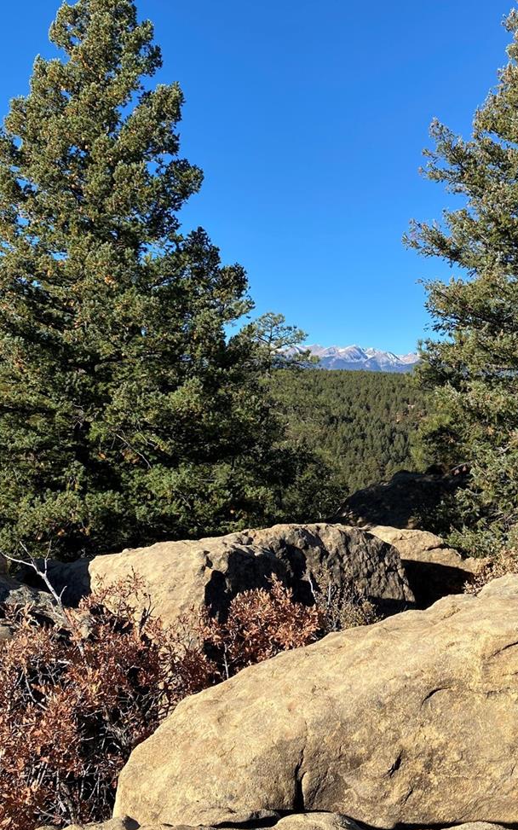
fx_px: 768
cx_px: 342
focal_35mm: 34
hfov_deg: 36.9
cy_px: 361
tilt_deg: +4.2
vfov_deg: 56.5
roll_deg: -2.5
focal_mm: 4.25
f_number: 1.8
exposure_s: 1/1808
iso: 32
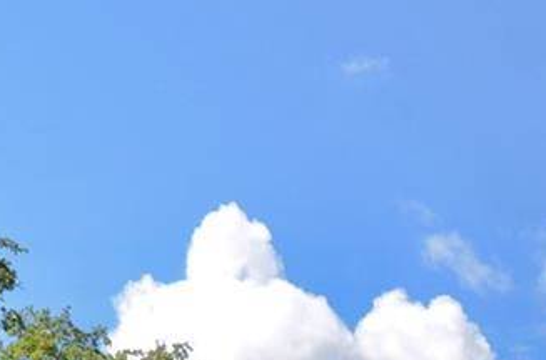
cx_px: 701
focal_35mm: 88
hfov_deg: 21.1
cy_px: 762
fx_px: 1331
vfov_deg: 13.0
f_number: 8
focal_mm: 12
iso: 100
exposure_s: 1/250
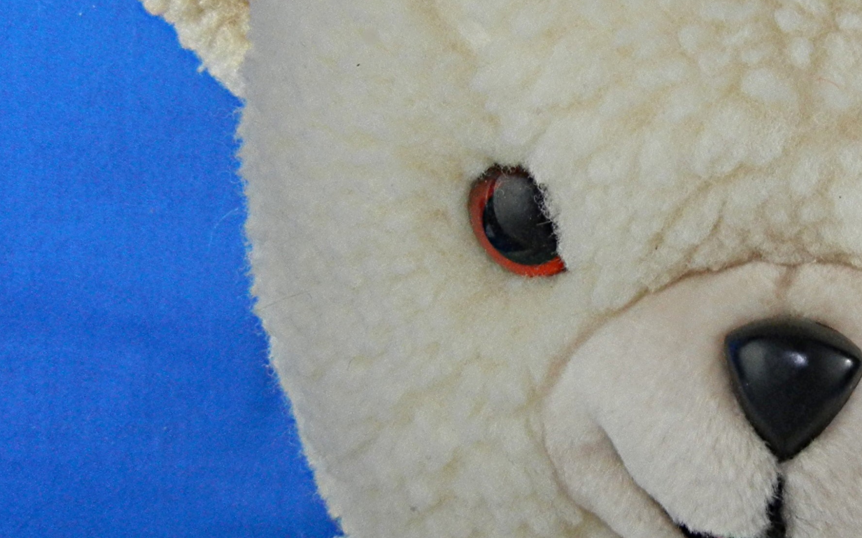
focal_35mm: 72
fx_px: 1691
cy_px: 142
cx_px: 748
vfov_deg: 18.0
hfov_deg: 27.7
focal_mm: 5.4
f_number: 3.5
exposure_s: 1/30
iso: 200
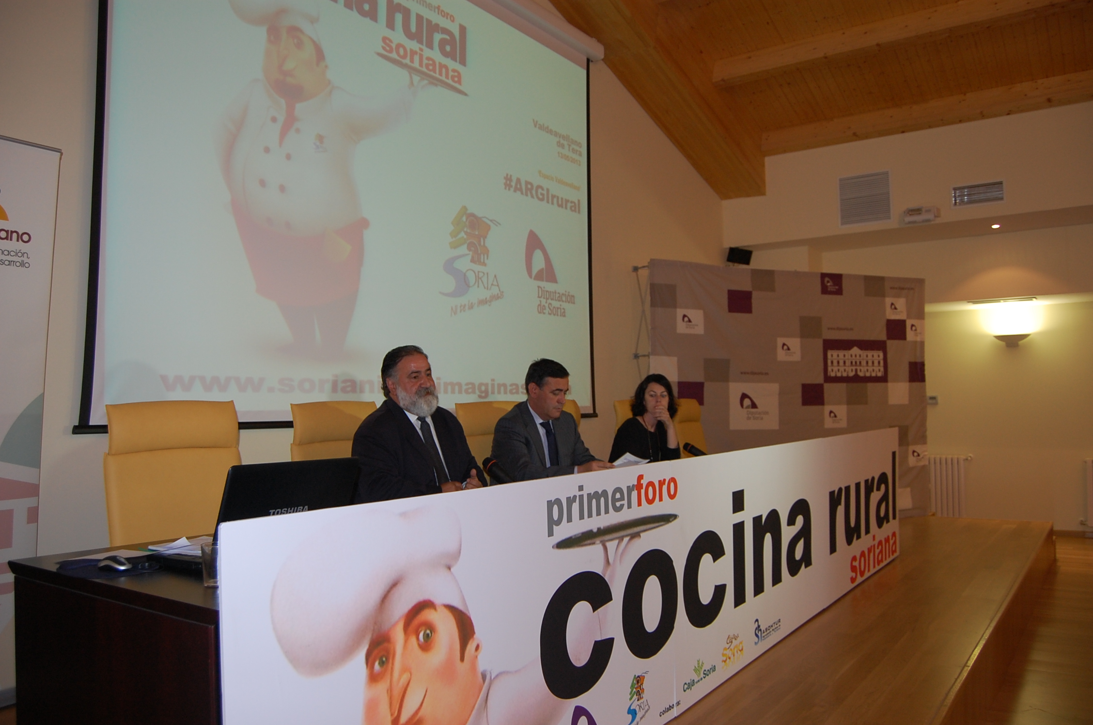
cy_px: 362
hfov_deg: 67.5
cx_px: 546
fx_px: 818
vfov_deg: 47.8
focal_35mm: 27
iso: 400
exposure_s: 1/60
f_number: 3.5
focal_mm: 18
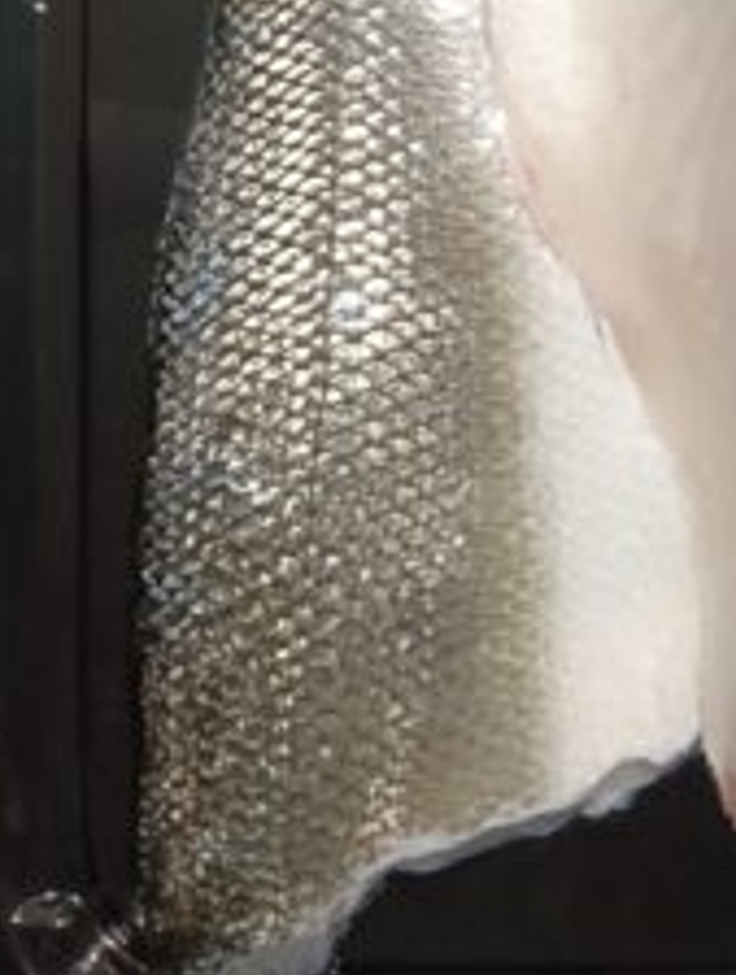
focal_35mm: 48
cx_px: 571
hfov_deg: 29.8
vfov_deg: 37.9
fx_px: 1356
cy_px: 170
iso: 640
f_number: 1.8
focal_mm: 3.98
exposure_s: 1/33.3
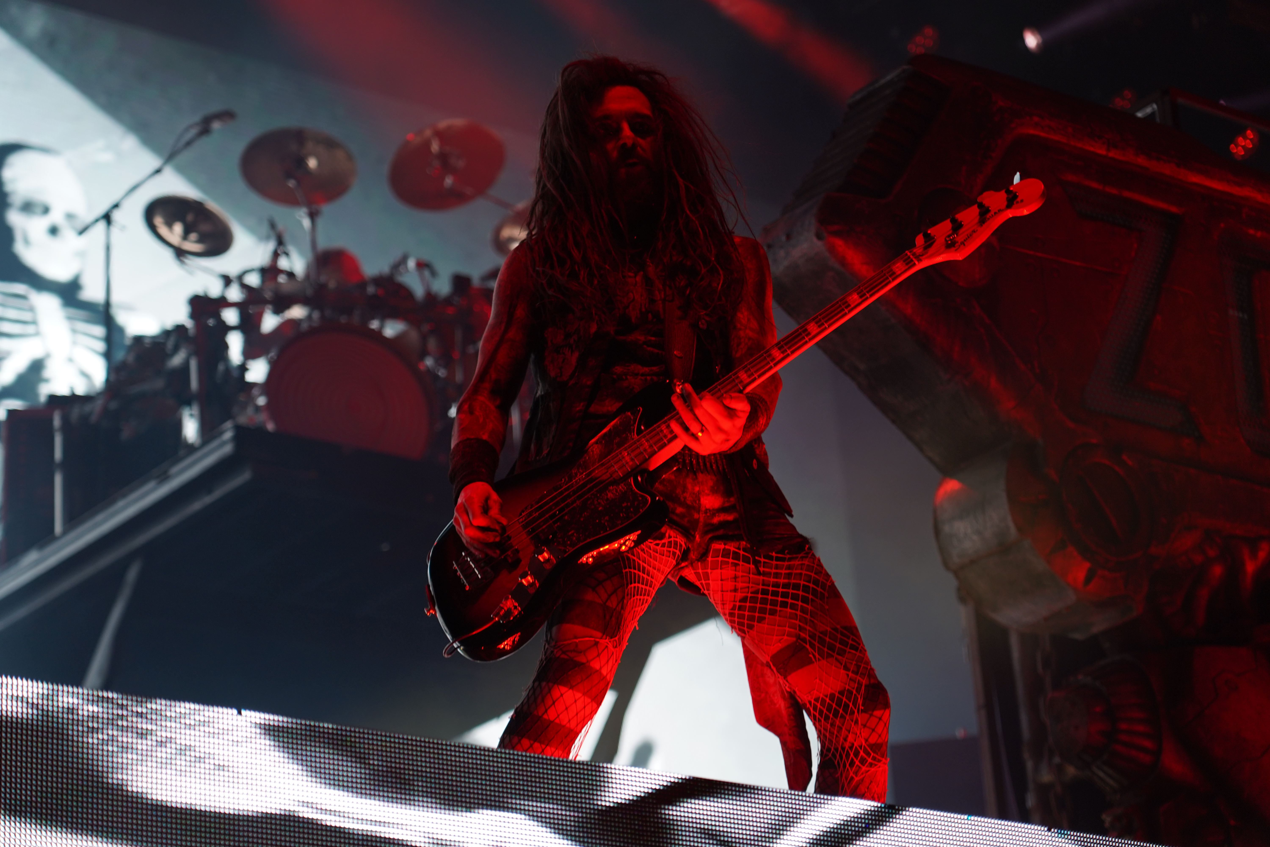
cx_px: 635
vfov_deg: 14.3
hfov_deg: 21.2
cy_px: 424
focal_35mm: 96
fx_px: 3386
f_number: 4
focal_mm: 96
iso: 400
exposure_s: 1/125
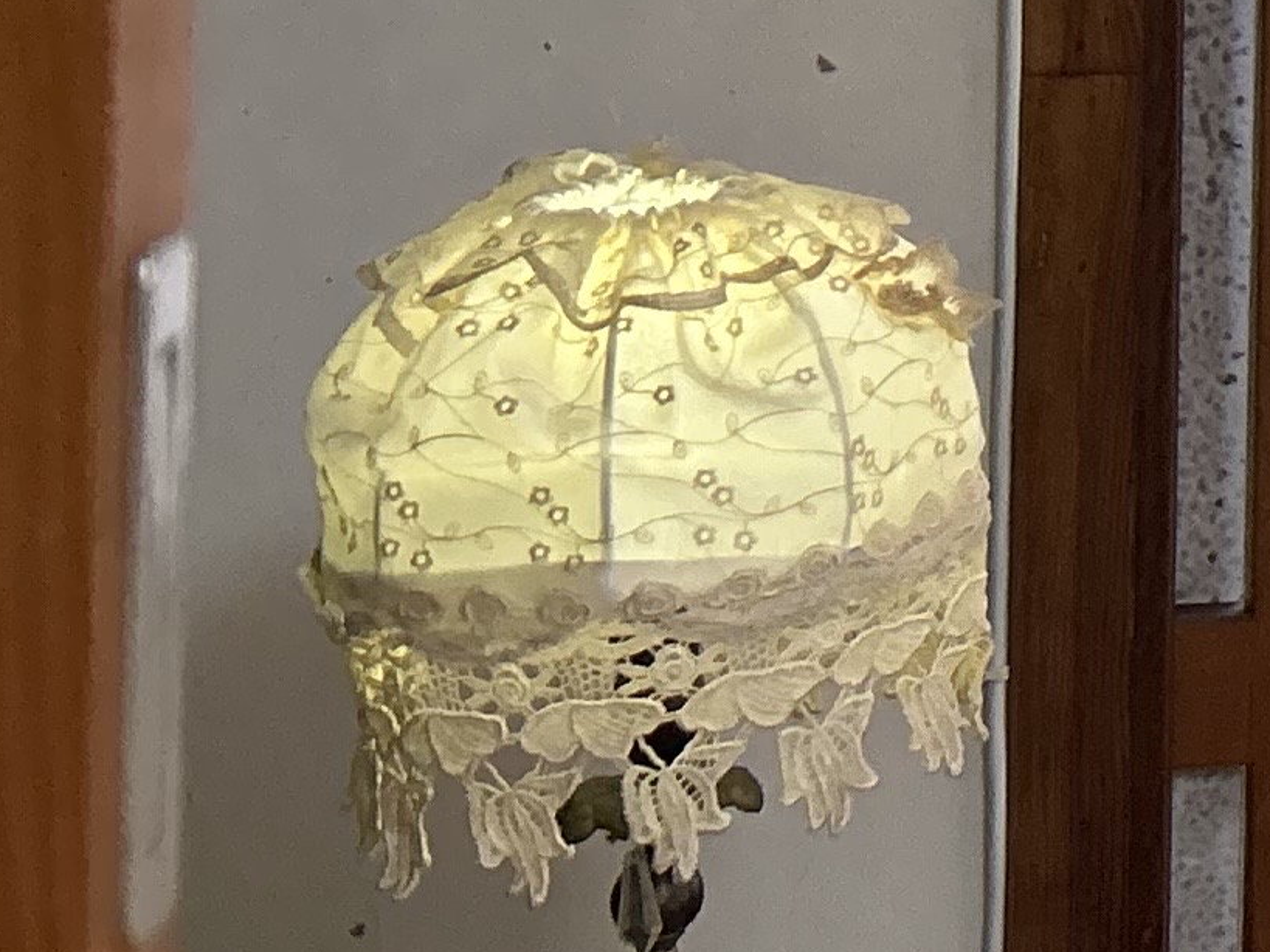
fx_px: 4695
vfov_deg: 11.1
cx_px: 2980
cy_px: -554
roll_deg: -1.8
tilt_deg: +1.3
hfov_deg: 12.4
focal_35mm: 128
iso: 100
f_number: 1.5
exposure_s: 1/120
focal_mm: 5.7
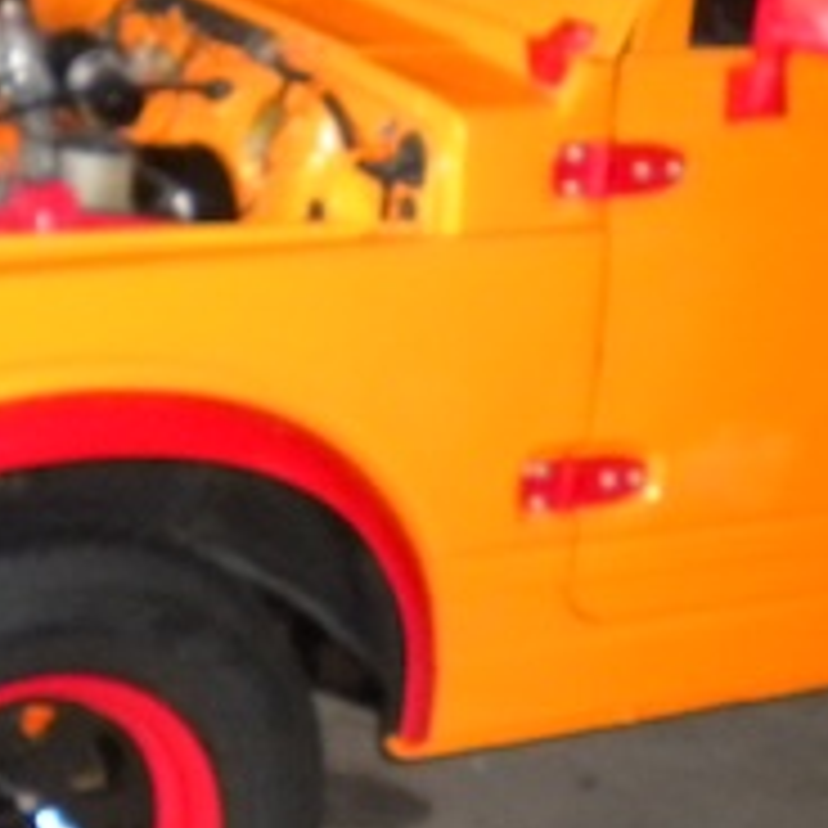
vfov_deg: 17.2
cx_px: 522
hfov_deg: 17.2
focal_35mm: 101
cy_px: 382
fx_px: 2733
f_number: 3.1
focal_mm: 6.3
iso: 474
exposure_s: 1/30
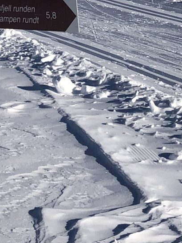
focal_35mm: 131
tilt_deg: -2.8
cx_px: -149
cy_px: -22
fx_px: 919
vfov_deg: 14.7
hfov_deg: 10.6
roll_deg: +0.4
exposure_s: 1/6024
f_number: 1.8
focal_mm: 4
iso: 25
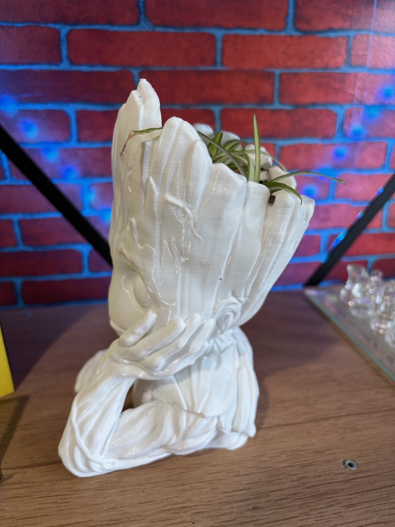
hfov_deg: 53.1
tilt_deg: -21.4
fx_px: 396
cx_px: 198
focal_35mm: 26
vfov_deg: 67.3
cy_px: 264
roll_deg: -0.6
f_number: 1.6
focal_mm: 5.96
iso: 160
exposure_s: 1/60
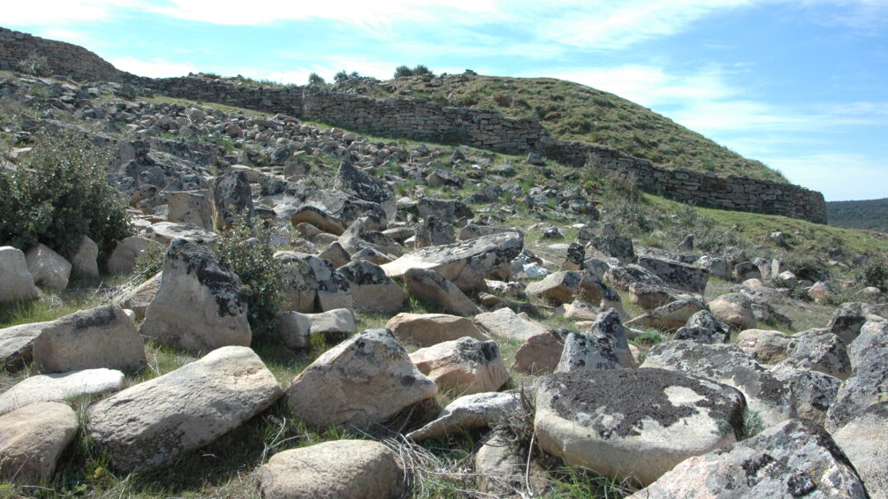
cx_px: 443
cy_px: 223
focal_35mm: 32
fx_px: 753
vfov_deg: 36.6
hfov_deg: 61.0
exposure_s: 1/320
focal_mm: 20
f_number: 9
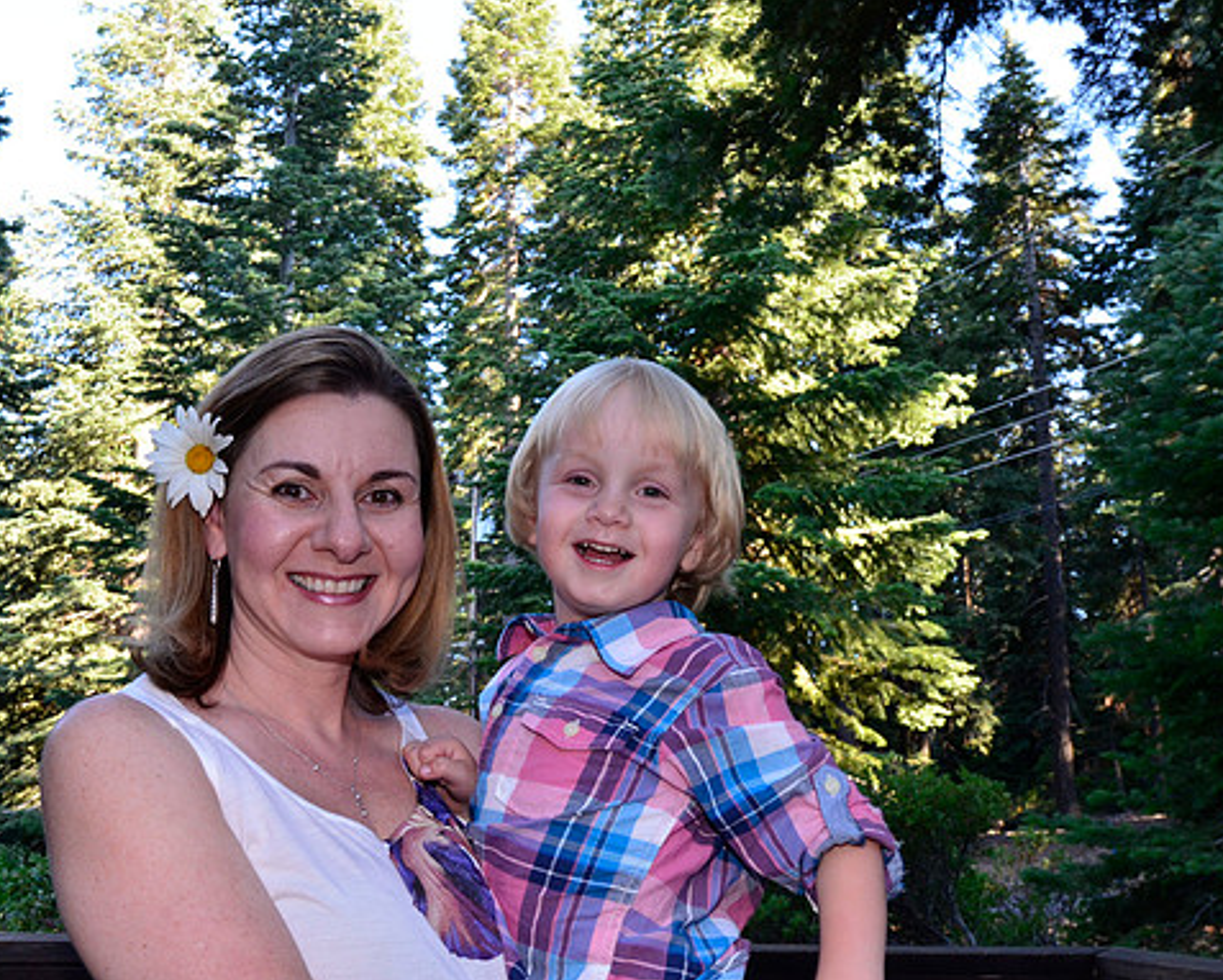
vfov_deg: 36.5
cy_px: 490
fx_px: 1485
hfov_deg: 44.6
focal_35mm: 41
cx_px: 500
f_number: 9
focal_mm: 24
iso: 800
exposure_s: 1/100
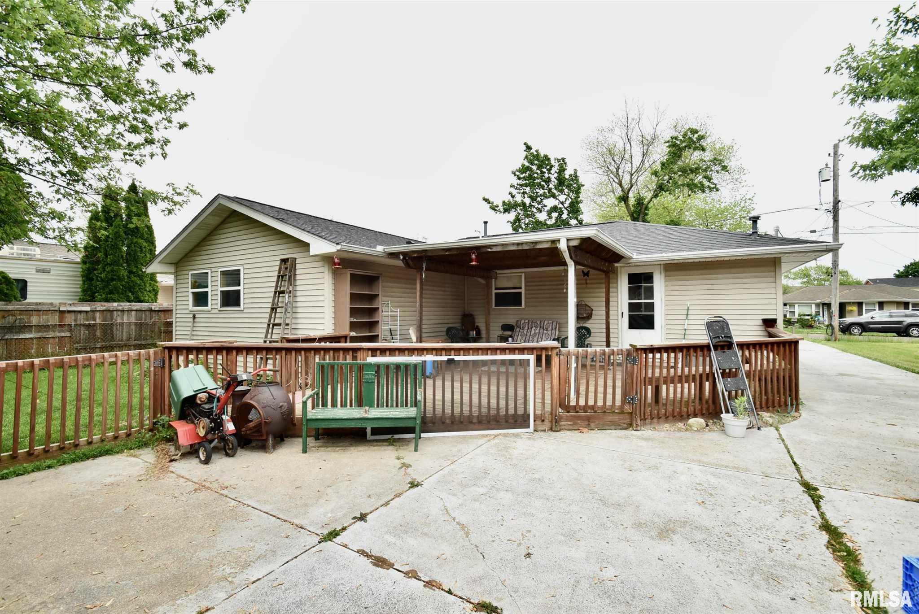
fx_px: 383
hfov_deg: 100.3
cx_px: 460
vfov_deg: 77.4
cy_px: 307
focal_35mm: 15
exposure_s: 1/200
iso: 400
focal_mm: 10
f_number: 8
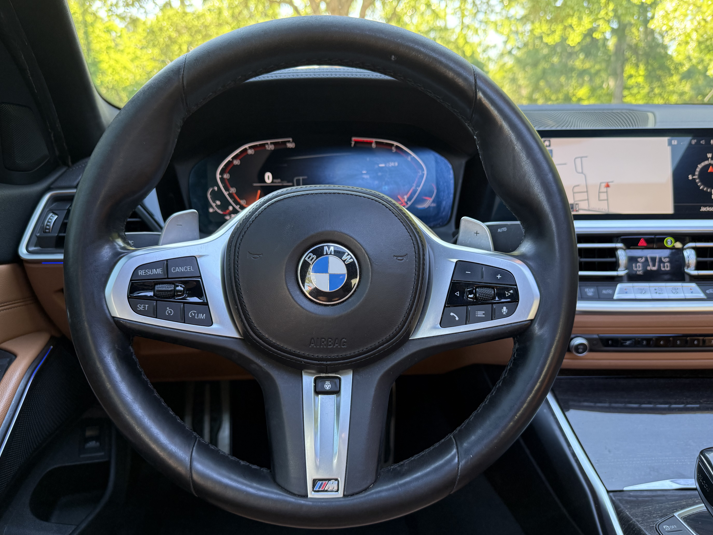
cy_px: 274
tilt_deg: -15.8
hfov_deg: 69.4
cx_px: 362
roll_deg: +1.0
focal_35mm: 25
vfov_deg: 54.9
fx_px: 515
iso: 200
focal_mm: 6.76
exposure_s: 1/102
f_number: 1.78
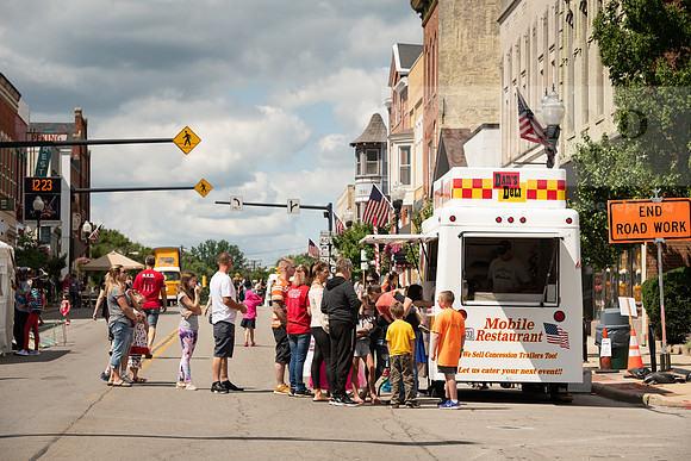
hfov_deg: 18.6
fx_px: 2112
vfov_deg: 12.5
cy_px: 230
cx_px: 346
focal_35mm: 110
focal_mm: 110
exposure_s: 1/640
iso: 200
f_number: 8
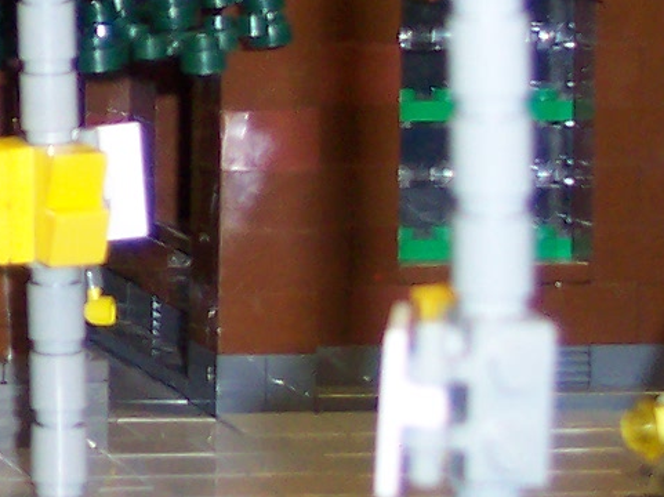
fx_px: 3910
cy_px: -301
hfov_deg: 9.0
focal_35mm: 204
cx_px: -769
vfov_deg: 7.1
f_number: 2.8
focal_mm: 8
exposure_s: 1/30
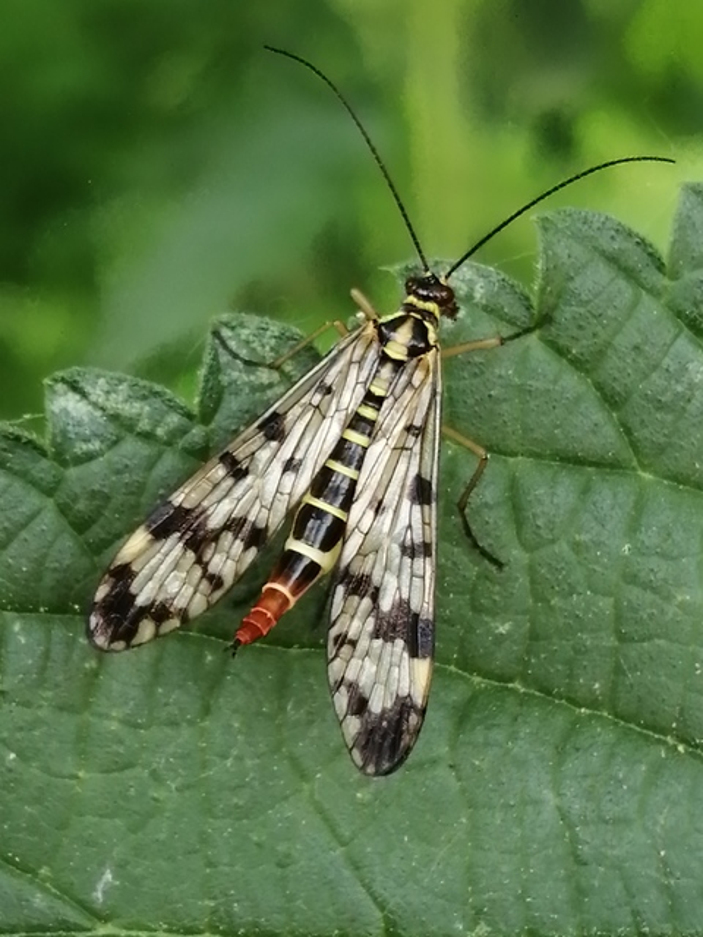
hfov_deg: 14.2
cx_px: 352
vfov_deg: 18.9
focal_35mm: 104
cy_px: 468
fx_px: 2816
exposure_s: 1/180
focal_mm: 3.46
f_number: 1.8
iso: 80
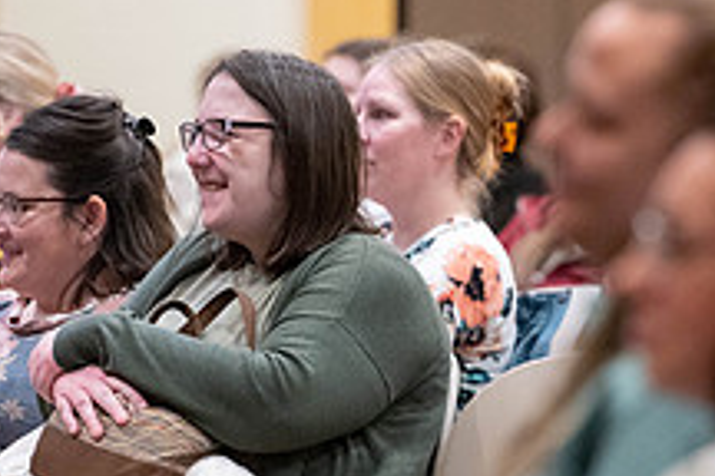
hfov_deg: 3.8
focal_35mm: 546
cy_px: 418
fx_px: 10843
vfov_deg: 2.5
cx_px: 471
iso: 2000
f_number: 3.2
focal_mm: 200
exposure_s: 1/400
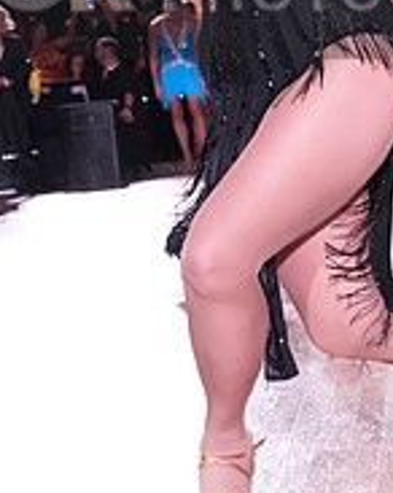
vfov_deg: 16.2
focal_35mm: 116
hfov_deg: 13.2
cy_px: -30
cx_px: 327
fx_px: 1689
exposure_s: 1/320
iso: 5000
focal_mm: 39
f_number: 5
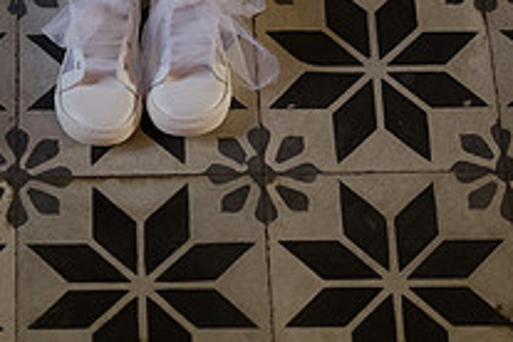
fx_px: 2294
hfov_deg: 12.7
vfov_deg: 8.5
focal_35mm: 161
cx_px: 174
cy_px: 6
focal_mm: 50
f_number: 1.2
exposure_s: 1/400
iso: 800
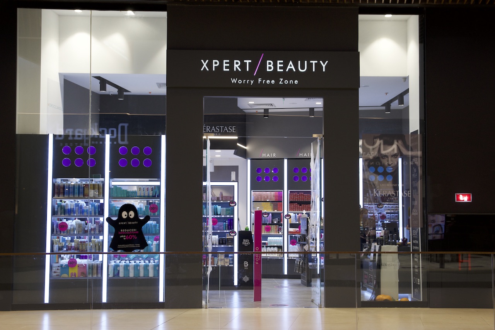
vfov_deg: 25.1
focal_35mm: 54
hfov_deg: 36.9
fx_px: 742
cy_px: 165
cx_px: 248
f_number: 4.5
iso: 500
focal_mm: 36
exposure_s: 1/125
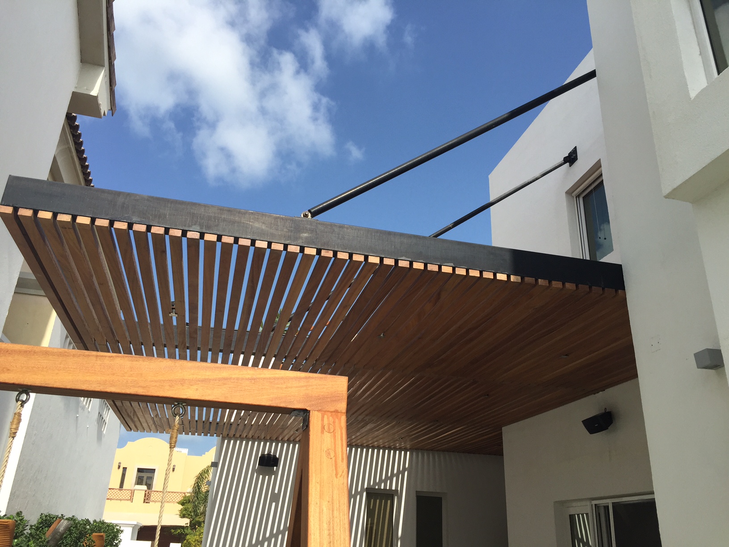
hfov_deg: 61.7
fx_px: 611
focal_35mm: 29
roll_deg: -2.5
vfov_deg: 48.2
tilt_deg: +23.5
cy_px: 274
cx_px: 364
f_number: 2.2
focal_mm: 4.15
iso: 32
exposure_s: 1/1883
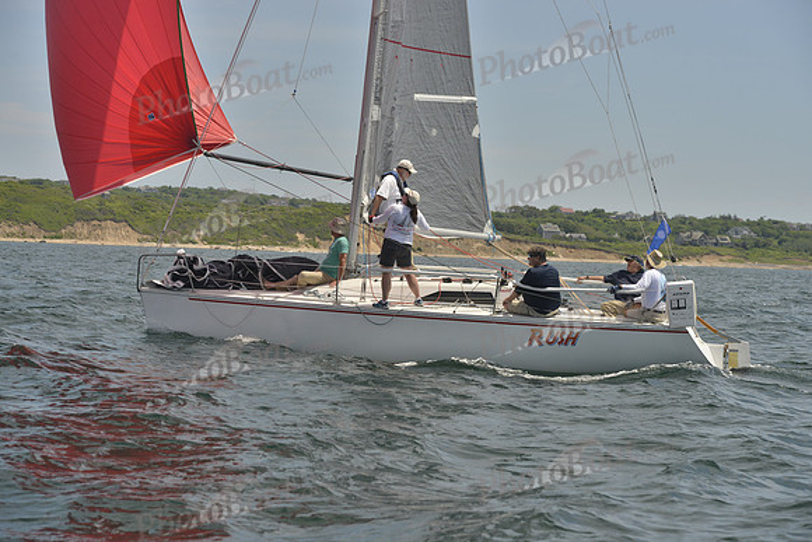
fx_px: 2211
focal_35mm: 98
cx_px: 406
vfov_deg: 14.0
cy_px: 271
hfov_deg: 20.8
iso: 400
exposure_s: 1/800
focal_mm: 98
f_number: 8
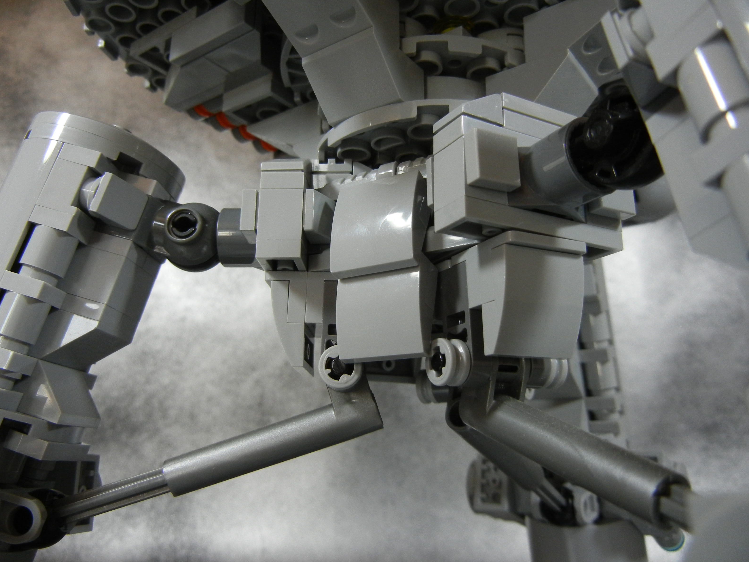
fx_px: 671
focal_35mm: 31
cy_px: 274
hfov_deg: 58.3
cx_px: 367
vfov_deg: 45.4
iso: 400
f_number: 3.5
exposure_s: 1/102
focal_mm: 5.4
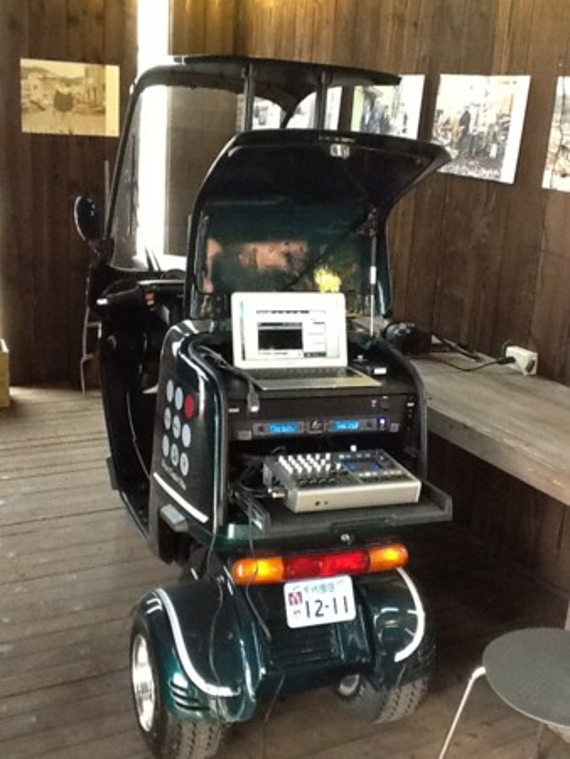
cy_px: 380
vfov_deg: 56.8
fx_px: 702
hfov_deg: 44.2
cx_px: 285
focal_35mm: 32
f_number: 2.4
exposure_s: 1/30
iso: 250
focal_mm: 2.03
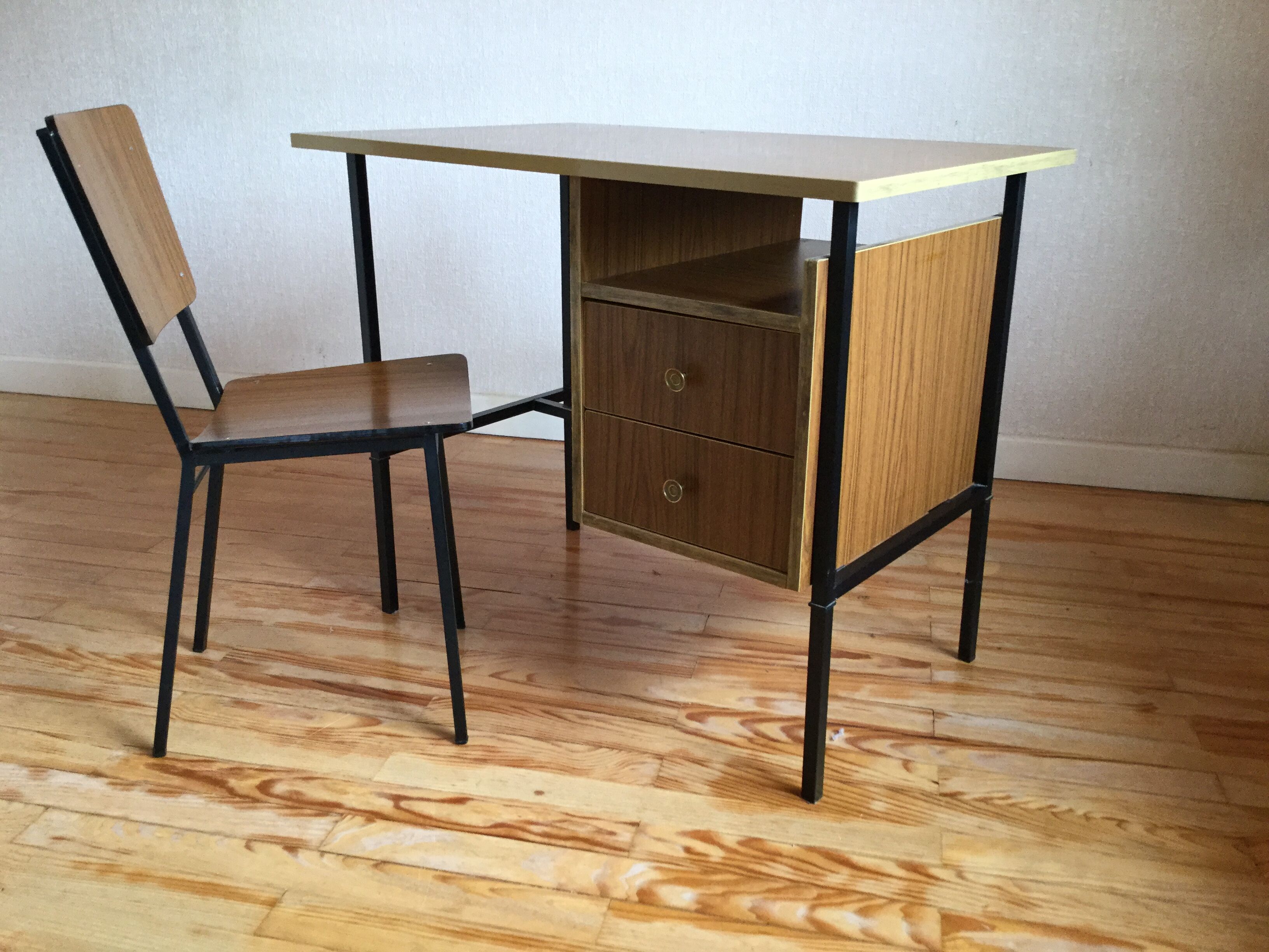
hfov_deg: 58.4
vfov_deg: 45.4
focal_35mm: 31
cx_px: 634
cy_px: 476
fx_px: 1136
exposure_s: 1/33
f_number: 2.4
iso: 125
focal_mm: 3.3
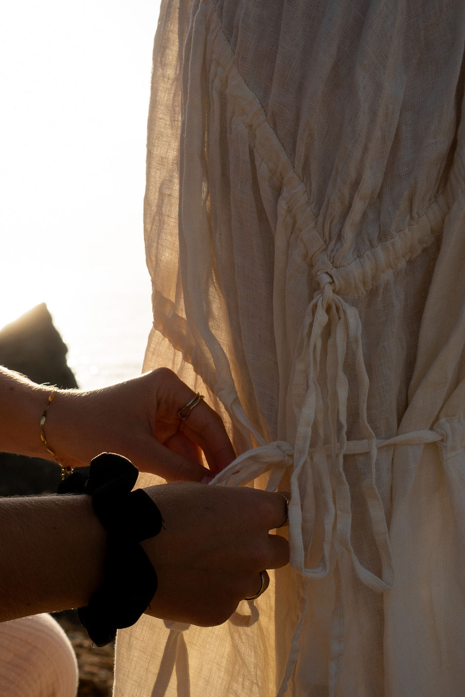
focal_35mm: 56
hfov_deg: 24.2
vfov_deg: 35.6
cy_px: 331
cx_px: 217
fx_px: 1085
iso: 100
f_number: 7.1
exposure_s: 1/200
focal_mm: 35
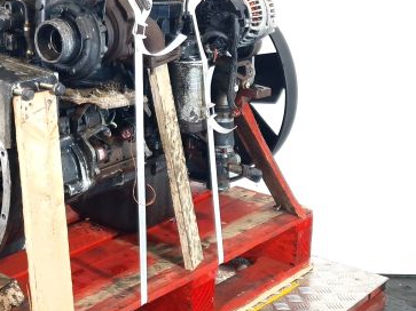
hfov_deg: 46.5
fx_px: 457
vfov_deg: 36.8
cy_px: 78
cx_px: 85
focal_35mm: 38
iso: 125
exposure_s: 1/50
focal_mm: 6.4
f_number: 1.8
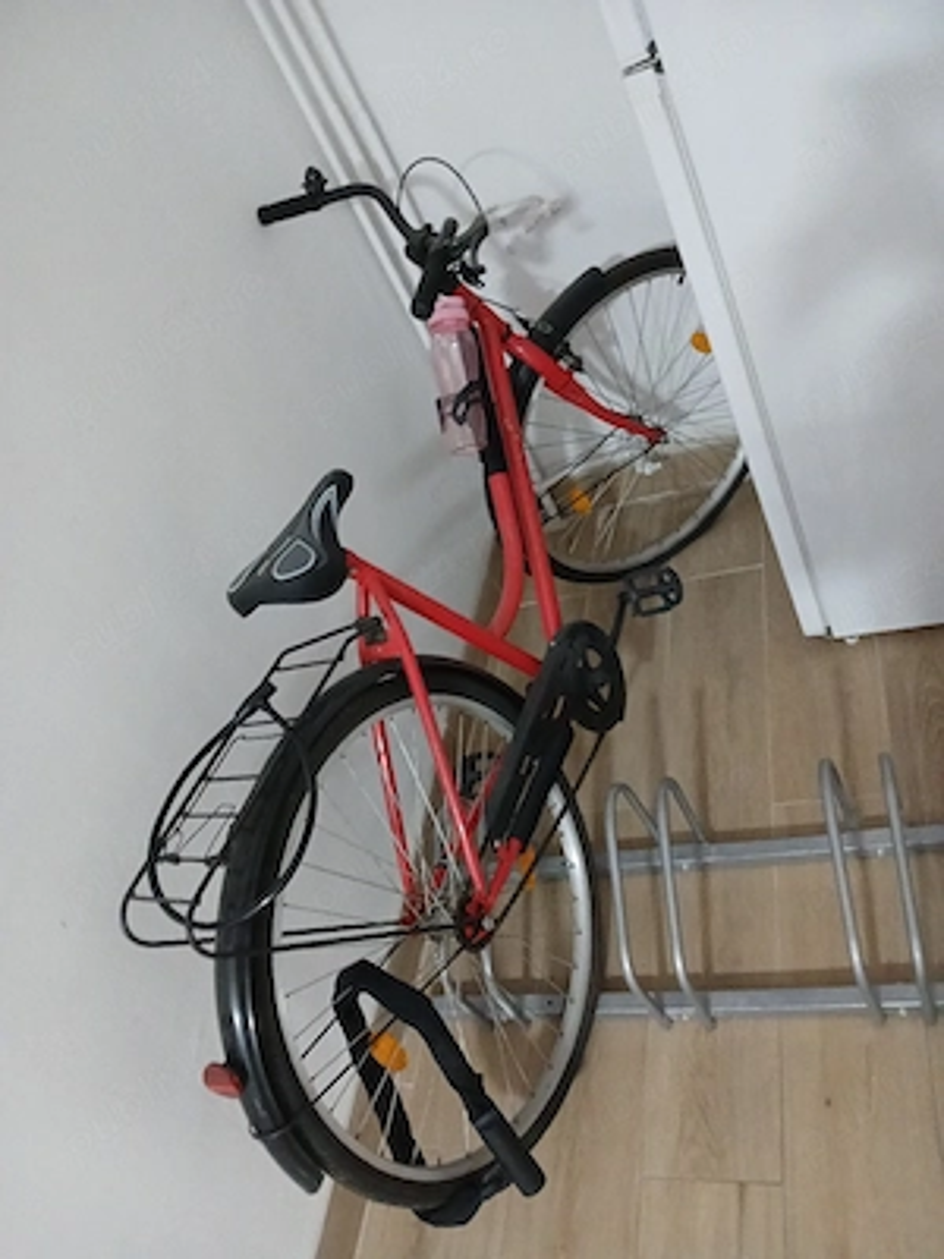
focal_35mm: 26
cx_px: 472
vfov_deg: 67.3
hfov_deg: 53.1
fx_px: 945
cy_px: 630
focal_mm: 3.98
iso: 800
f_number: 1.8
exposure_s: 1/16.7
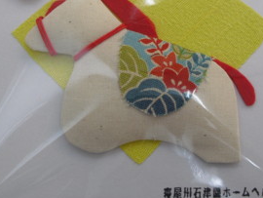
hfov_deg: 32.2
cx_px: 136
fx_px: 456
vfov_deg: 24.3
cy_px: 56
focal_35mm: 60
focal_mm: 6.3
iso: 100
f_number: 3.1
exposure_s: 1/80
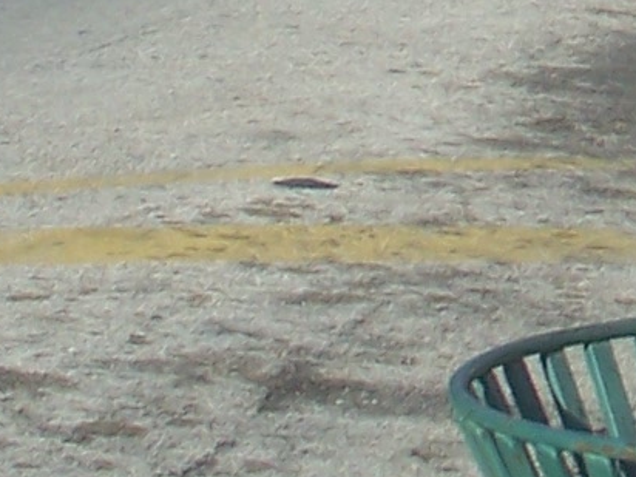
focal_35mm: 293
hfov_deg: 6.6
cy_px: -954
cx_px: 1213
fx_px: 5383
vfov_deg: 4.8
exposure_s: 1/400
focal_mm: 7.8
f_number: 4
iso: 64
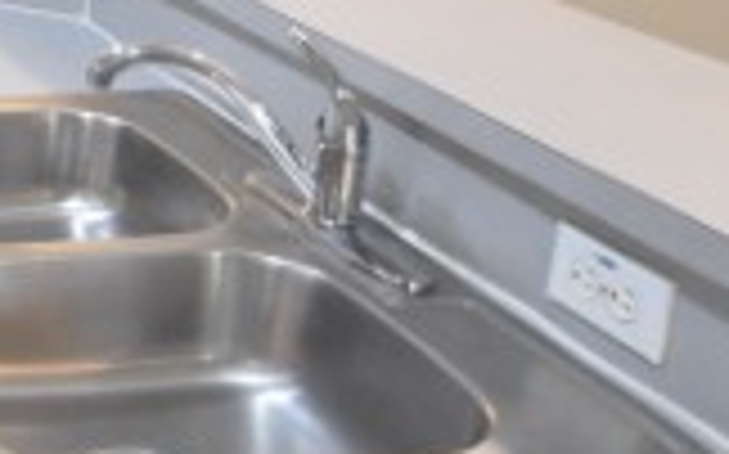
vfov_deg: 18.8
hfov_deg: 22.9
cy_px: 36
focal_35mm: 68
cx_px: -436
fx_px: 1350
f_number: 3.5
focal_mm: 10
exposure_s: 1/60
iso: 2200
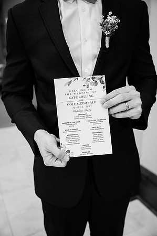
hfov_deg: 37.8
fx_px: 229
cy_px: 118
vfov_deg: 54.5
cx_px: 78
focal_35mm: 35
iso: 1000
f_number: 3.2
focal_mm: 35
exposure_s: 1/250
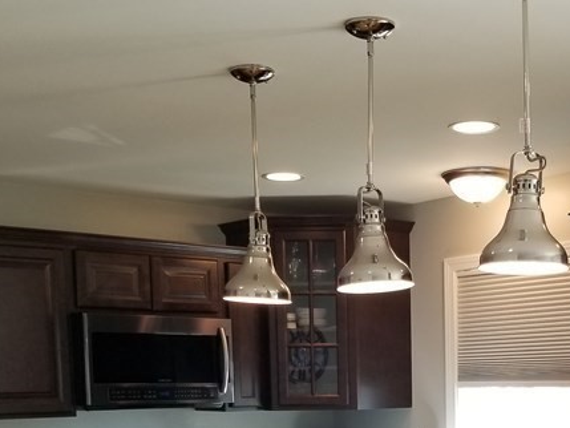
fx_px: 1021
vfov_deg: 22.0
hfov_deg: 30.7
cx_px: 417
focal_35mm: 62
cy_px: 500
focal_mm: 4.3
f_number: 1.7
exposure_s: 1/60
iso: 64
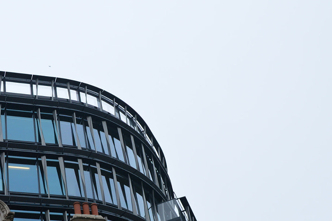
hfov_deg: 26.1
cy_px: 195
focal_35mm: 77
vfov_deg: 17.4
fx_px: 711
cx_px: 103
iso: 200
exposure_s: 1/250
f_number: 8
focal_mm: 23
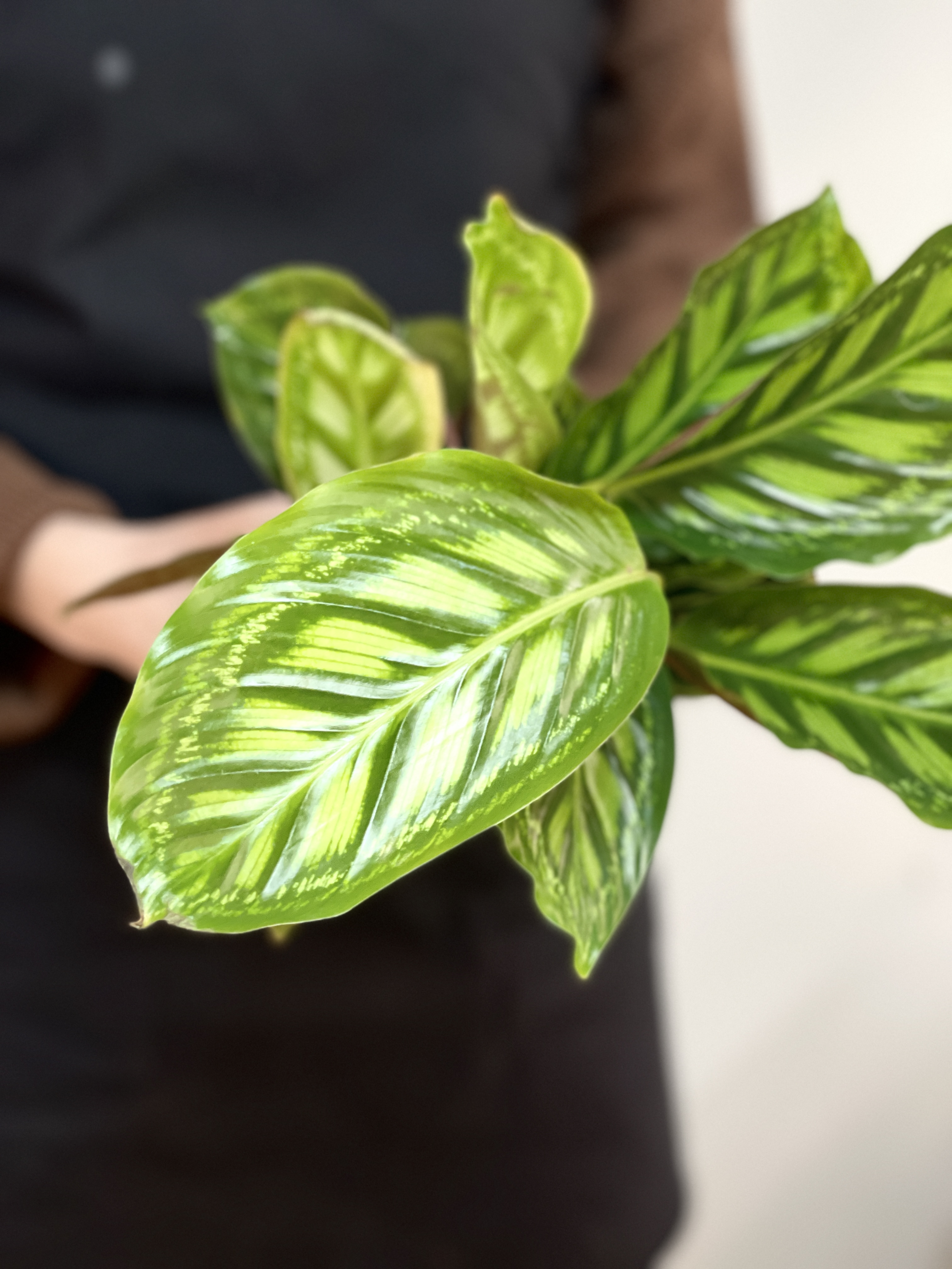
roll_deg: -1.9
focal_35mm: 64
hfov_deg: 22.9
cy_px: 634
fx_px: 2347
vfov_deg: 30.3
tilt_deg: -29.6
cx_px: 476
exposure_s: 1/100
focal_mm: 7.5
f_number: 2.2
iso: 200
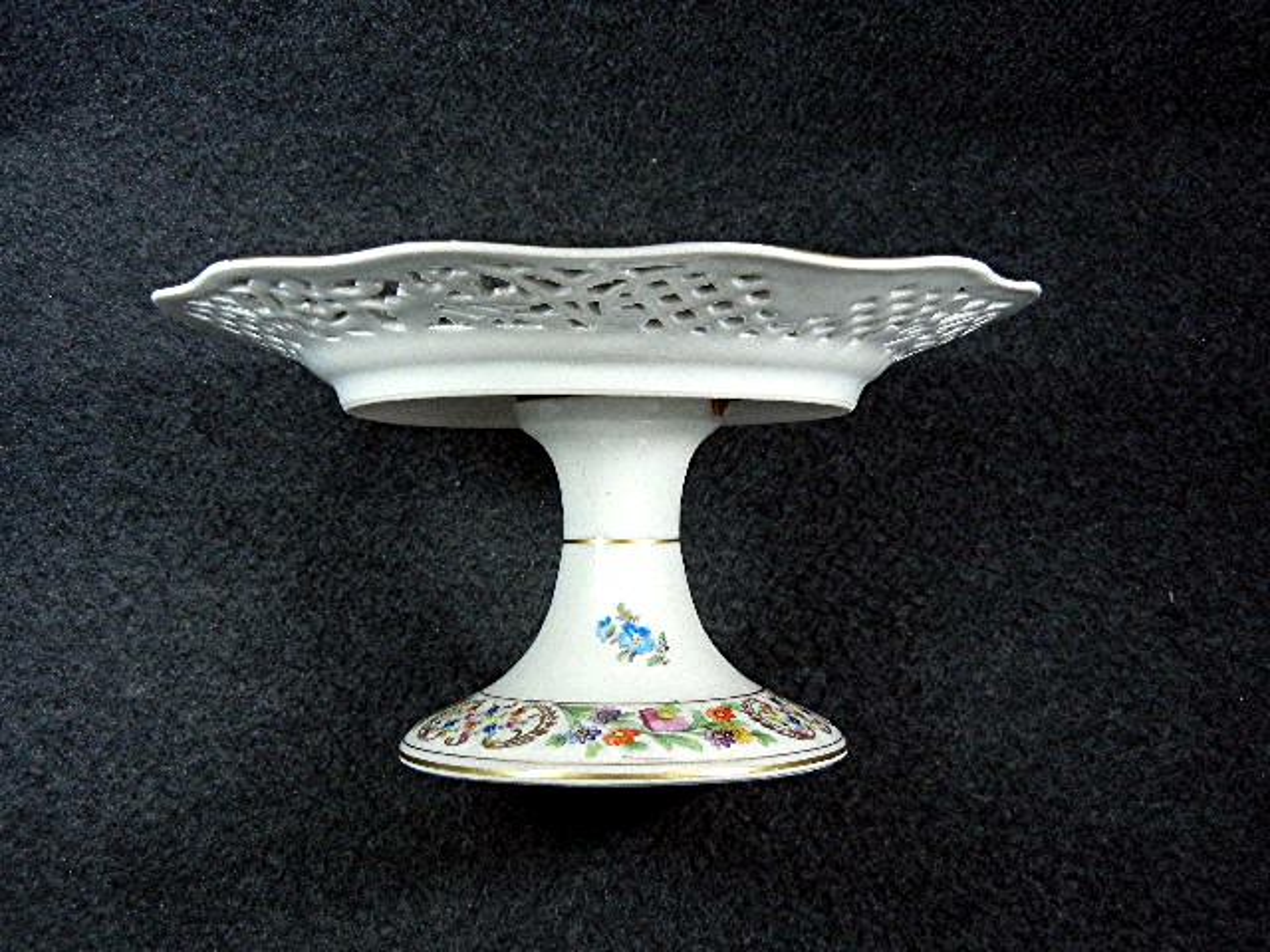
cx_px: 635
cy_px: 476
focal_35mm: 45
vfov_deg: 32.2
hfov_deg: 42.1
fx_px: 1651
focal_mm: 8.1
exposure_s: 1/62.8
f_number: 3.8
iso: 400
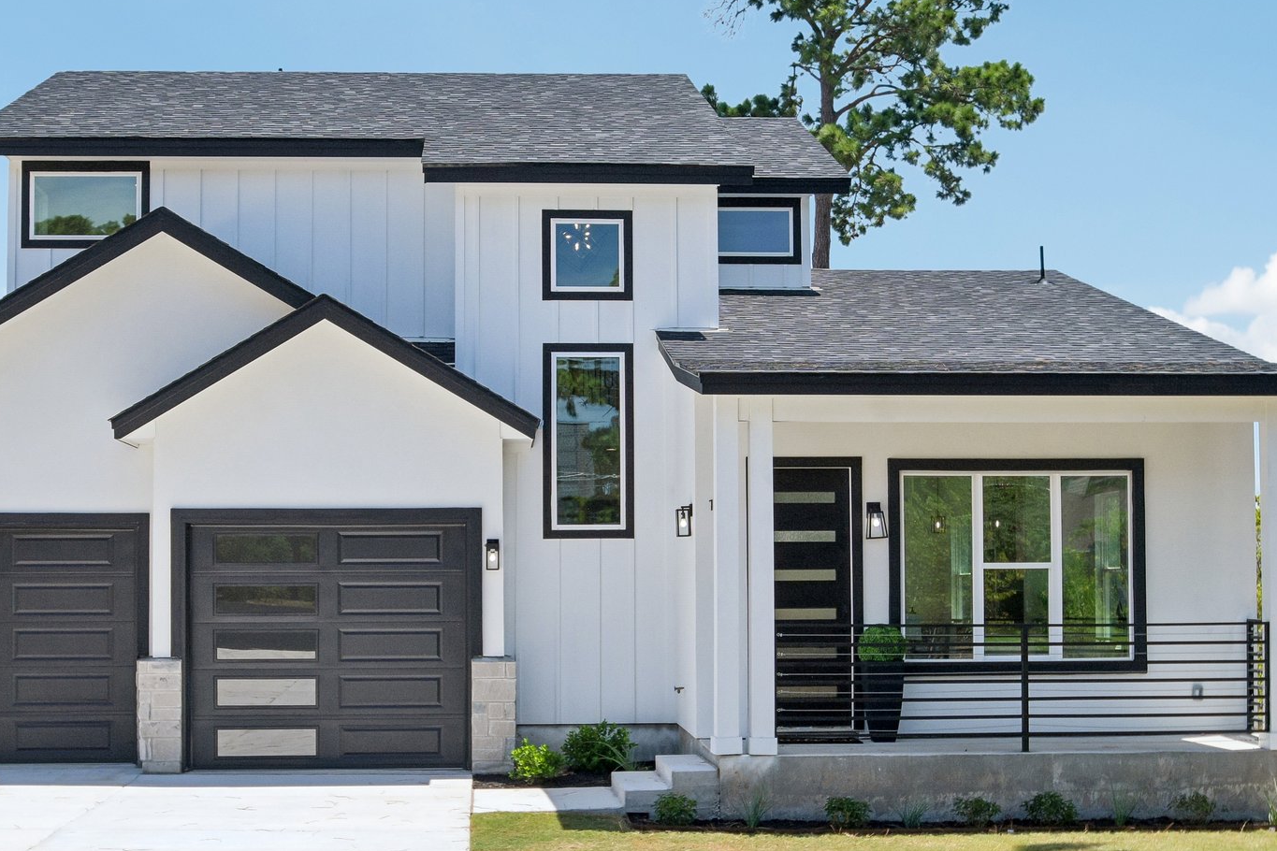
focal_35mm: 54
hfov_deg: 36.8
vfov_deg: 25.0
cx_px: 564
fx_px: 1915
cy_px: 476
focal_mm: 24
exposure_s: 1/800
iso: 400
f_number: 8
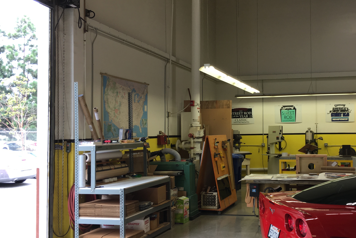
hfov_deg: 47.7
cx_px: 234
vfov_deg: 33.4
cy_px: 120
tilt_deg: +1.4
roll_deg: +0.4
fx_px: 396
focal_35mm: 40
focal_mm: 4.15
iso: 32
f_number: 2.2
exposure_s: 1/60
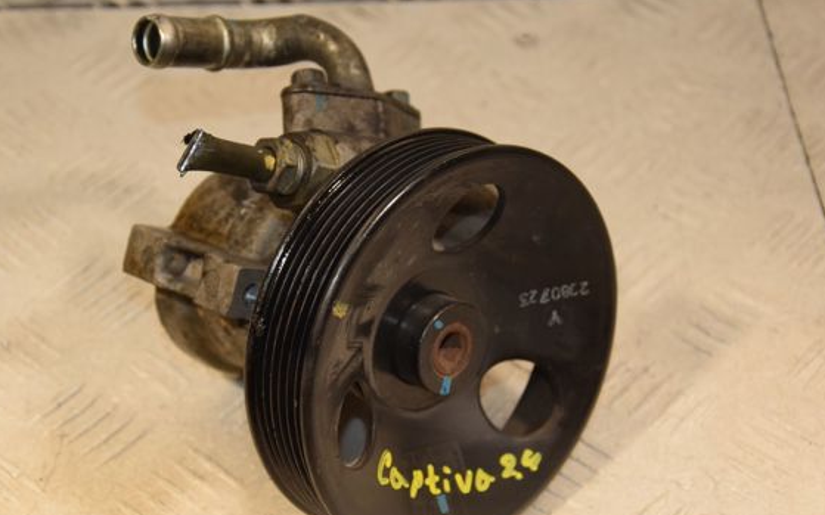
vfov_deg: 15.5
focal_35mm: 84
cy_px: 285
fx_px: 1888
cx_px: 363
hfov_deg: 24.6
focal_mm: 48
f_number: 4.8
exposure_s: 1/200
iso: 800
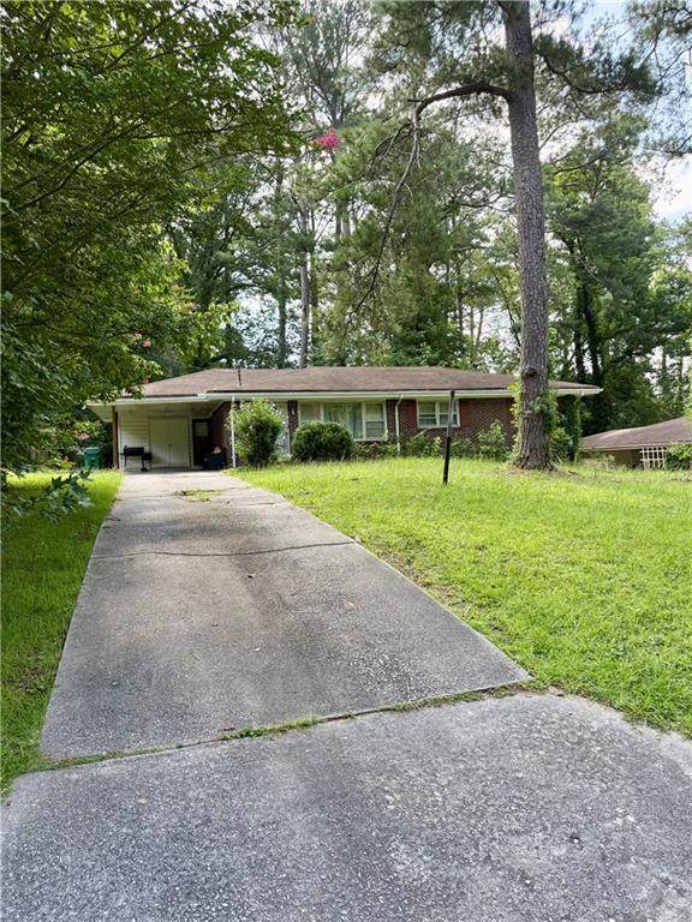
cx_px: 346
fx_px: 640
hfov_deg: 56.8
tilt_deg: +1.2
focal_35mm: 24
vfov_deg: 71.6
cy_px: 461
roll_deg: +2.2
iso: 100
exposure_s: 1/722
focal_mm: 6.76
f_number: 1.78
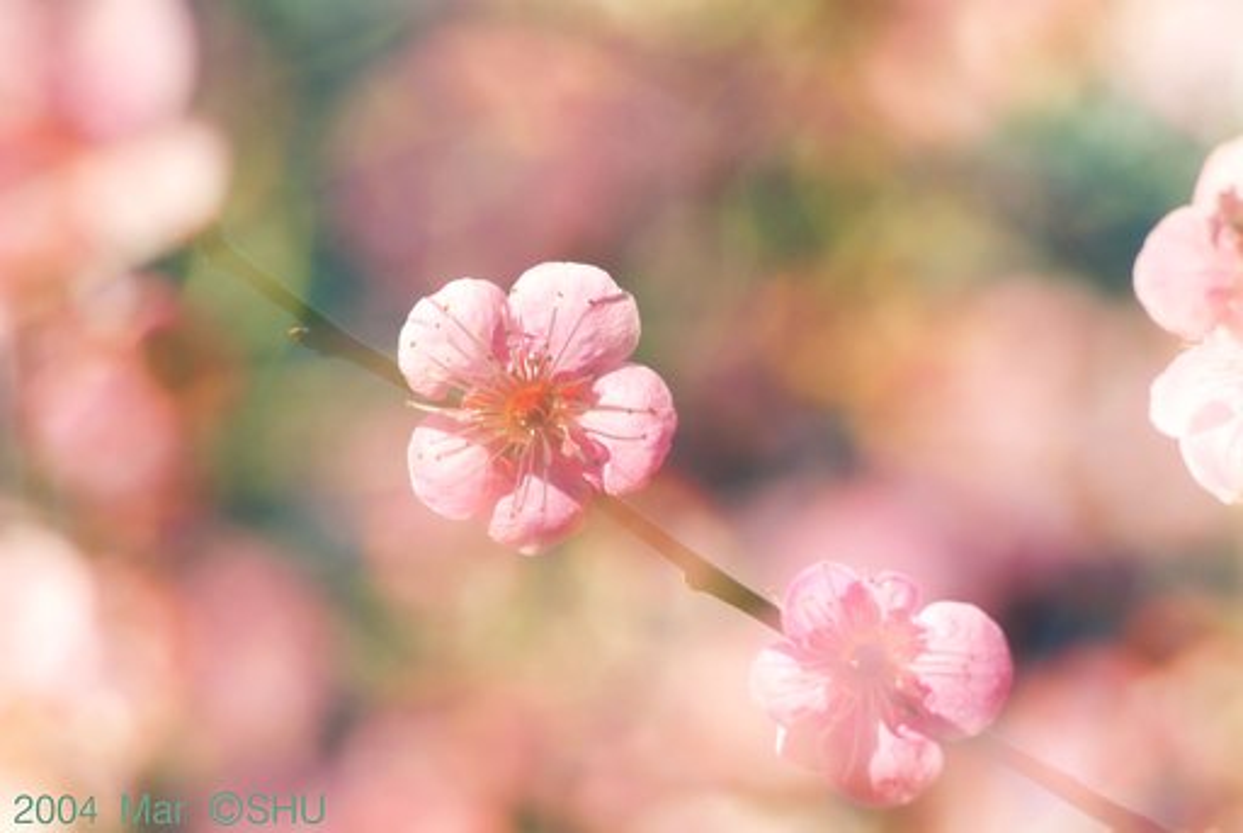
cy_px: 416
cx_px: 622
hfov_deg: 7.7
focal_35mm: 267
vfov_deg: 5.2
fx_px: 9232
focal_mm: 178
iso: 200
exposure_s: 1/1500
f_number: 4
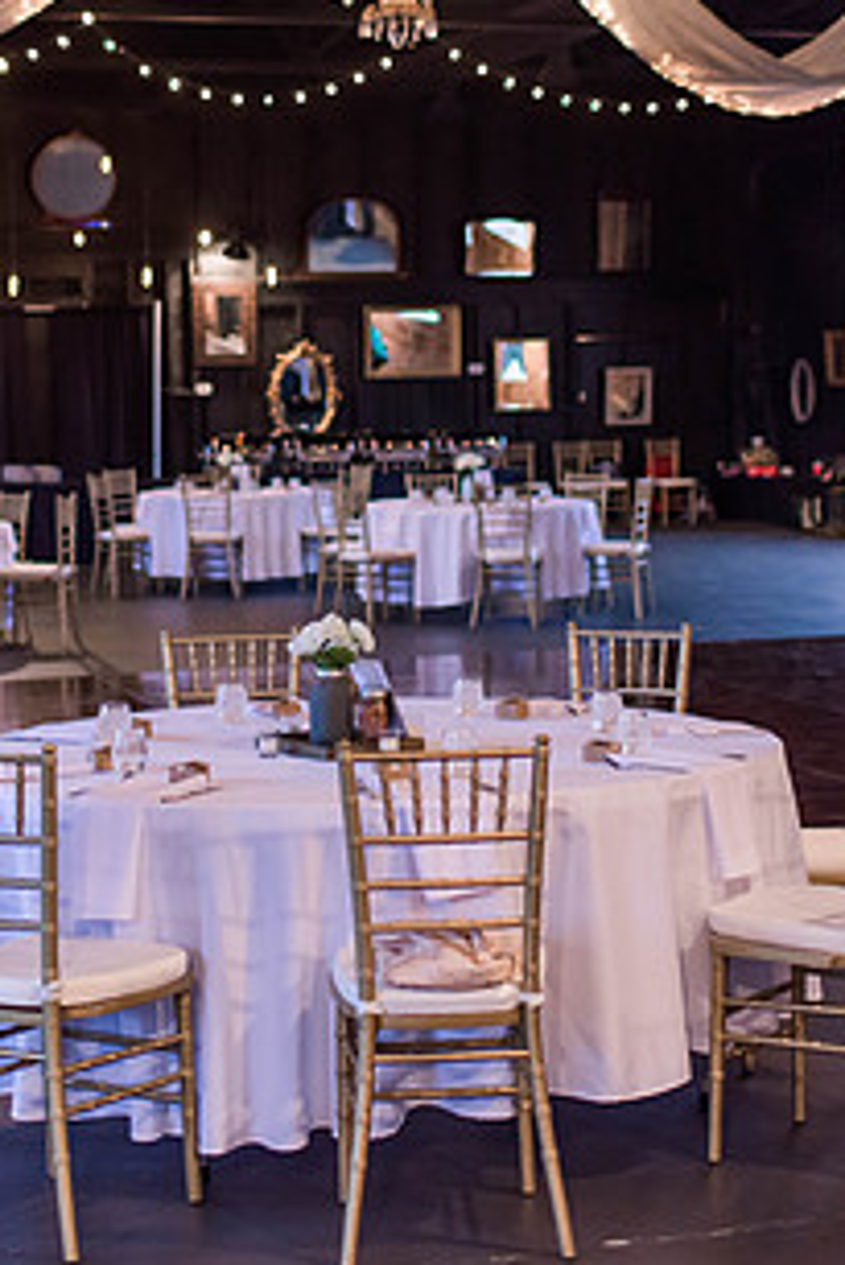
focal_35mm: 77
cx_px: 478
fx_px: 2708
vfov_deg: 26.1
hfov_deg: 17.7
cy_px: 391
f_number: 2
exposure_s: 1/125
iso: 640
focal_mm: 35
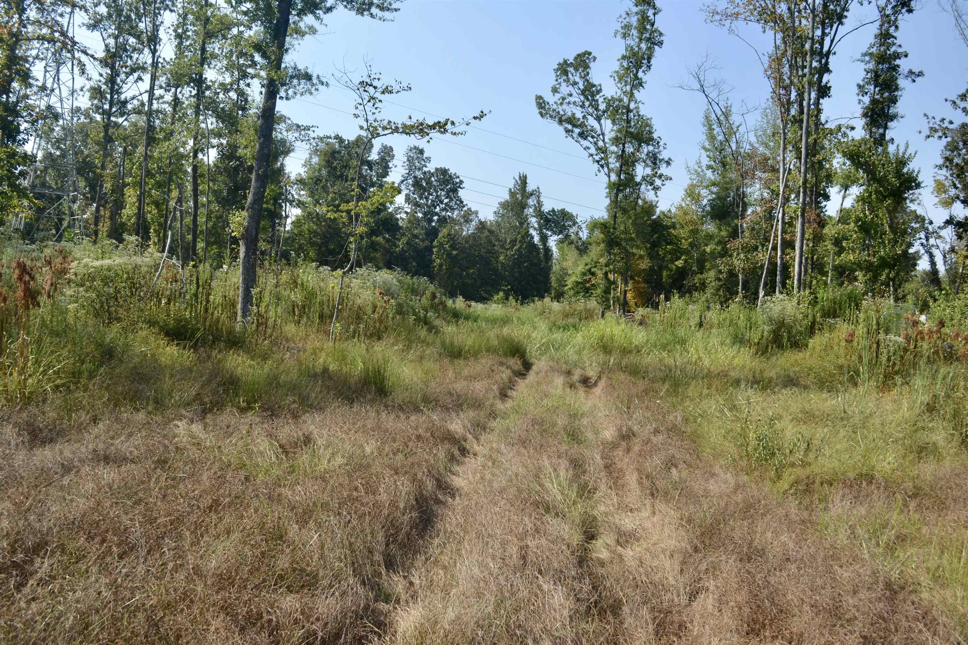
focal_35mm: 36
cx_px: 484
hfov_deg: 53.1
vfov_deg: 36.9
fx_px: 968
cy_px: 322
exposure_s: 1/200
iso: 100
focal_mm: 24
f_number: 8
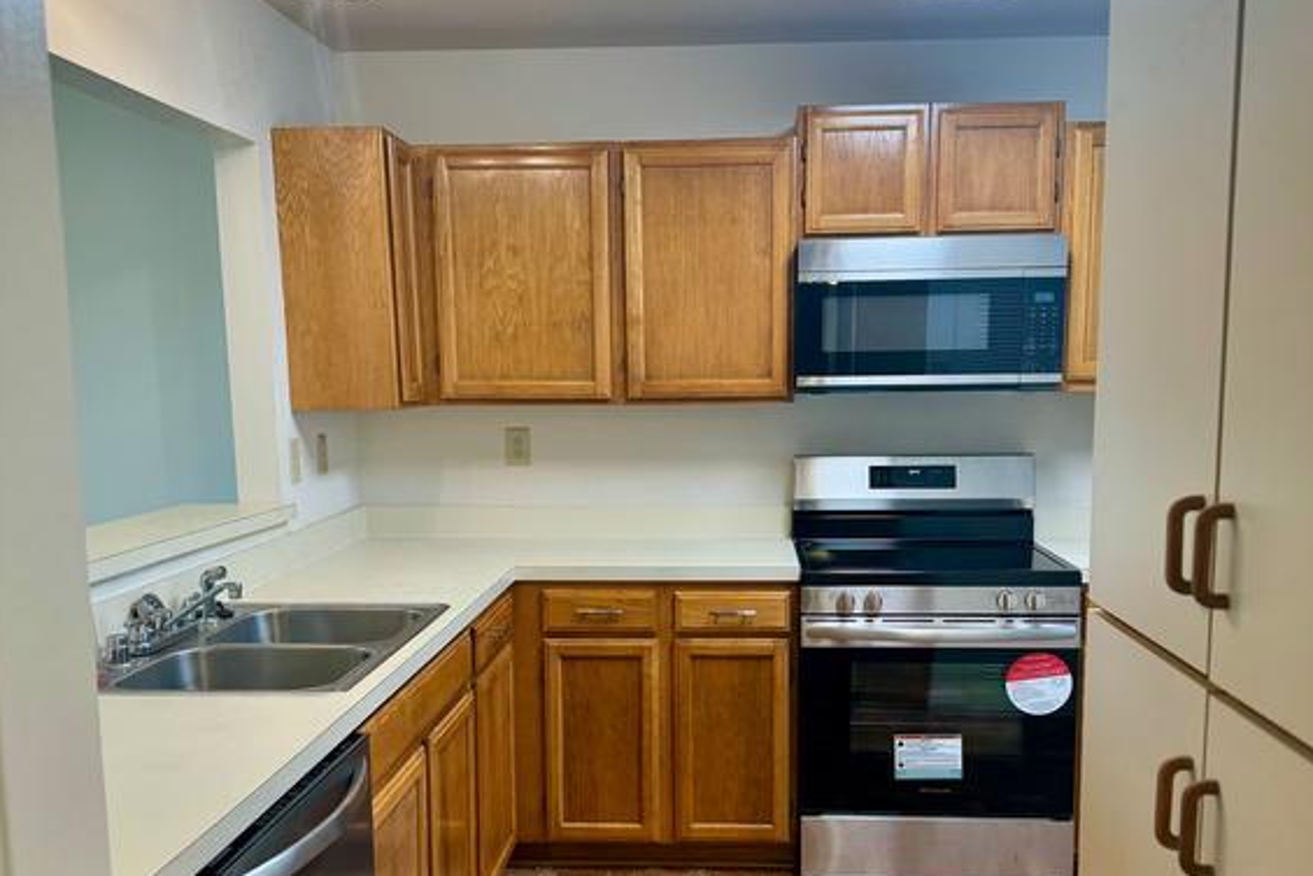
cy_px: 550
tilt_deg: -8.5
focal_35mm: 34
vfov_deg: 38.6
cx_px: 663
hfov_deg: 55.8
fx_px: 1240
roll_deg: +0.3
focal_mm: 6.76
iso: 125
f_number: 1.78
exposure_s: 1/120
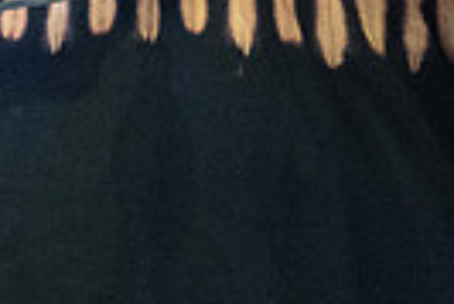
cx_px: 55
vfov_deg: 1.1
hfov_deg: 1.7
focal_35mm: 1246
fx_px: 15730
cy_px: -309
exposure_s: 1/160
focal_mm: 190
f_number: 8
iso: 6400
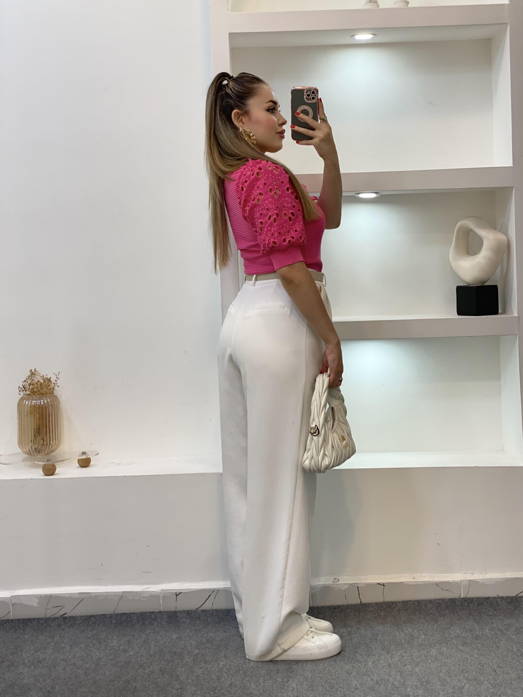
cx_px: 262
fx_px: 1048
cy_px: 348
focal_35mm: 52
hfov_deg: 28.0
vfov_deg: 36.8
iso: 64
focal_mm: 6
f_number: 2
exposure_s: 1/100
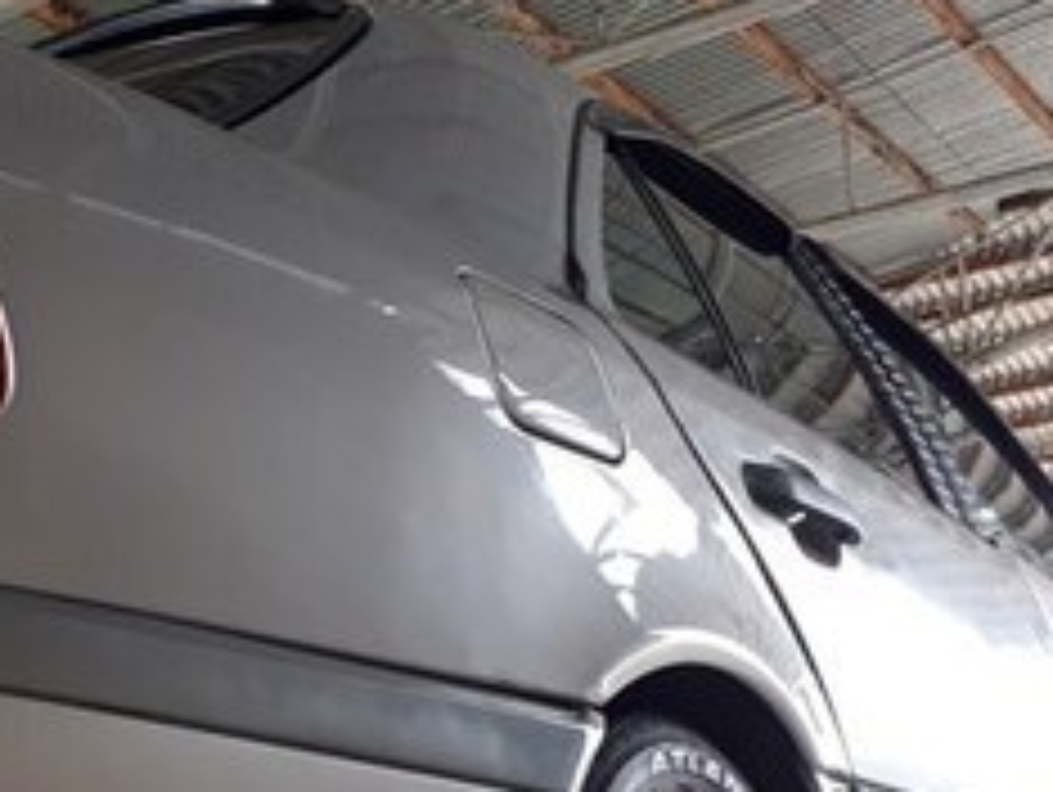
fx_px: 2314
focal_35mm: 76
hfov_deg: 24.2
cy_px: 880
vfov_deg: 18.6
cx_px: -50
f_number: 1.9
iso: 50
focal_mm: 3.6
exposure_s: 1/50
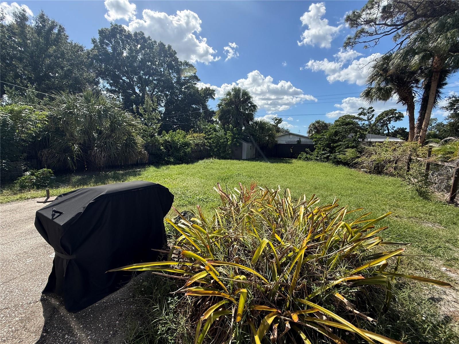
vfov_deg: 85.7
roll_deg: -1.7
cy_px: 172
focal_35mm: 14
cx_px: 230
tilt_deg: -7.8
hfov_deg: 102.1
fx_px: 186
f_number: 2.2
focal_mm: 2.22
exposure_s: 1/1368
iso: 64
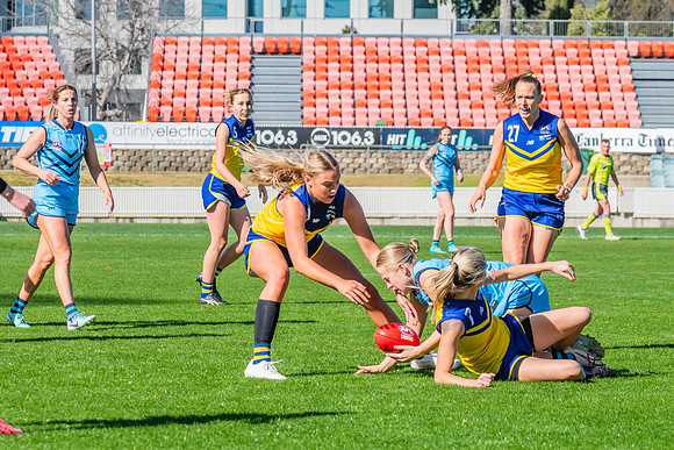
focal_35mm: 211
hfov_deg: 9.8
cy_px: 199
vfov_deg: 6.5
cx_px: 417
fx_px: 3945
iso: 800
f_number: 11
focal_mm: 170
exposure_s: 1/1250
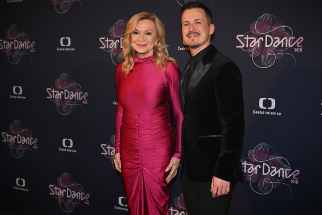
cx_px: 161
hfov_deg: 38.2
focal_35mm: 52
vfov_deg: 26.0
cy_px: 108
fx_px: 465
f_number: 5
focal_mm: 52
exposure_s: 1/125
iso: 1000
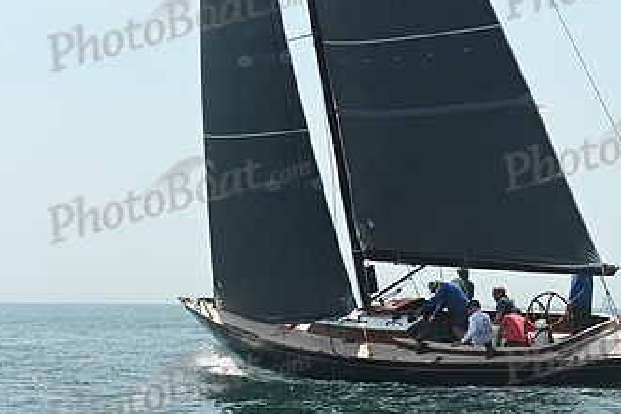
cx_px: 408
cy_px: 266
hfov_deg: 16.8
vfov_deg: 11.2
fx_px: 2104
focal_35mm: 122
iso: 320
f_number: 6.3
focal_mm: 70
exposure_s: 1/1250
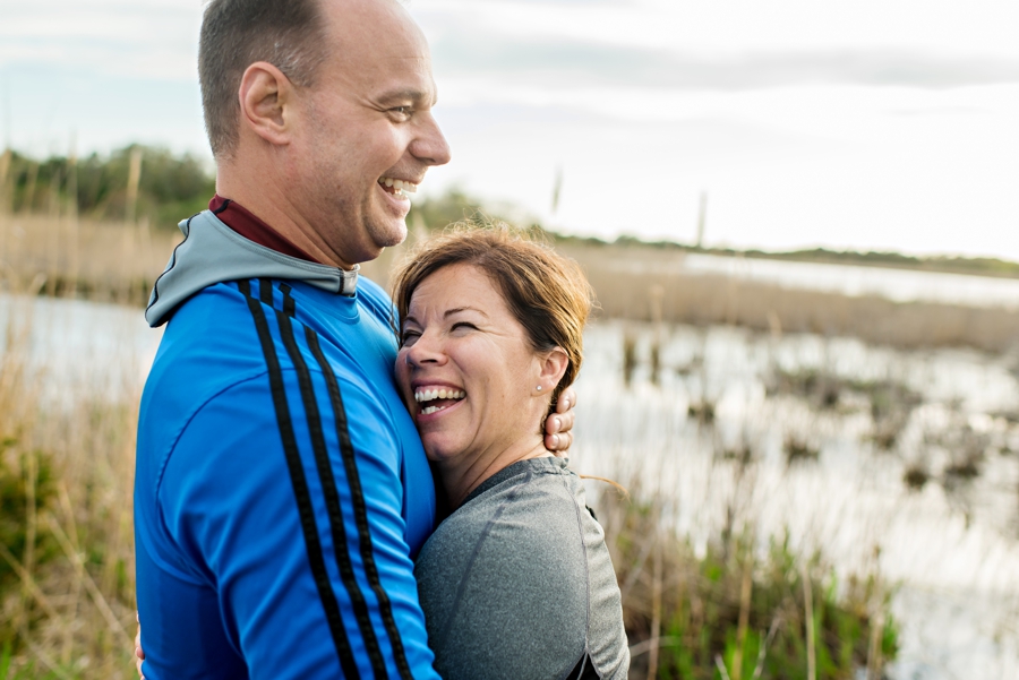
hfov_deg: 54.4
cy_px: 340
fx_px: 991
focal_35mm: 35
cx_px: 510
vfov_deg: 37.9
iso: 250
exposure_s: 1/1000
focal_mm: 35
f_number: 2.8
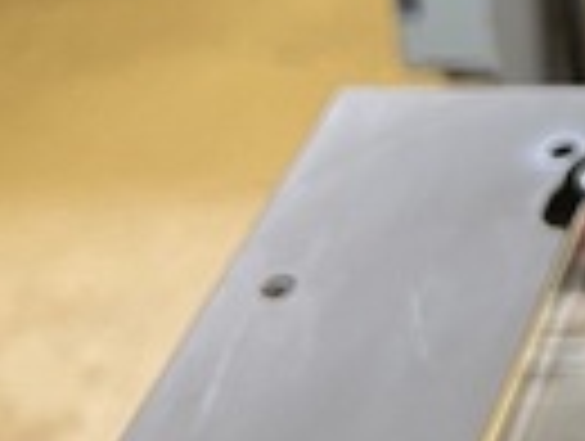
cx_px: 1148
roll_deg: +1.8
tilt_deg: -20.6
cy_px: -486
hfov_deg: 13.4
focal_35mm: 128
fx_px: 2167
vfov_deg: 10.5
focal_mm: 5.7
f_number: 1.5
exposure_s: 1/50
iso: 160
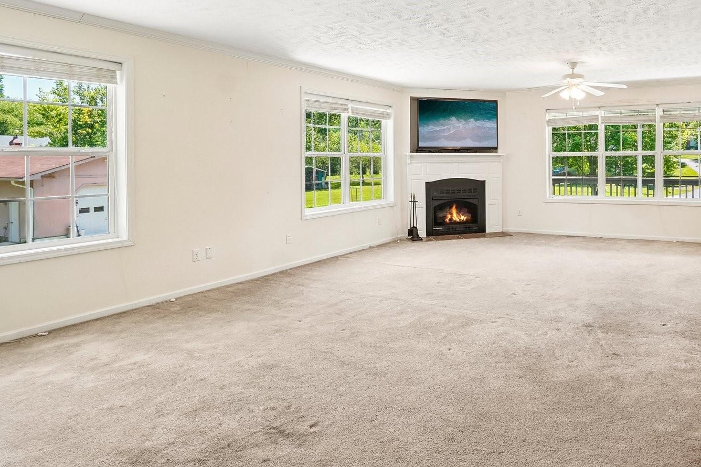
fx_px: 448
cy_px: 164
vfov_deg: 54.2
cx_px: 501
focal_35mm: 23
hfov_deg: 72.3
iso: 320
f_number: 8
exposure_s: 1/30
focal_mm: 10
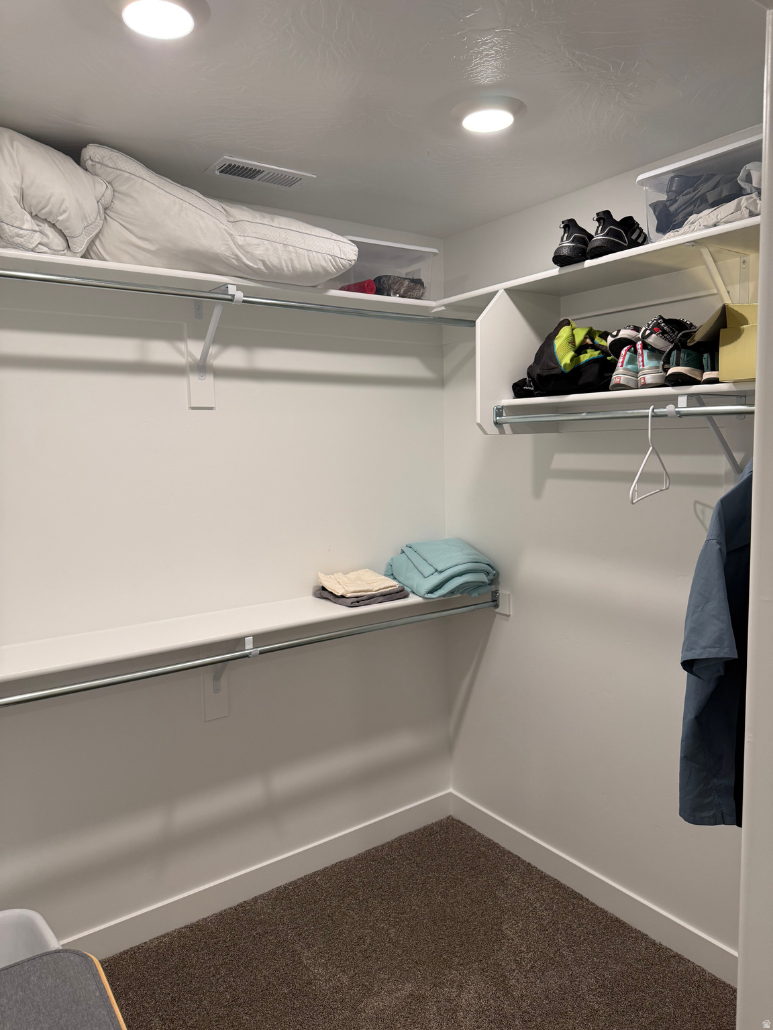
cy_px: 515
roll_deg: +0.8
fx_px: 715
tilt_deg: -5.4
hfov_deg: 56.8
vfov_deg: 71.6
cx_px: 386
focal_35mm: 24
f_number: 1.78
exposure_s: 1/120
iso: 125
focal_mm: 6.76
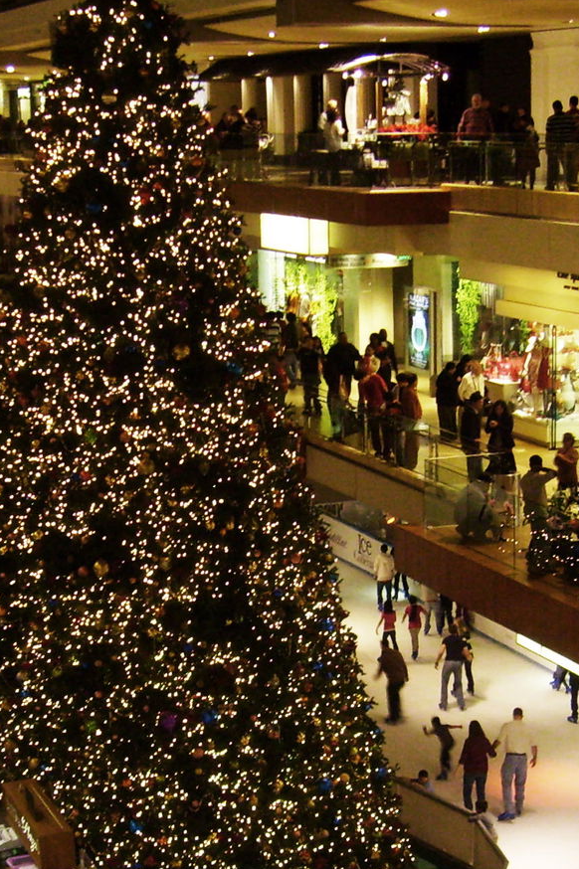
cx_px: 291
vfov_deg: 25.3
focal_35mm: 80
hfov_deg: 17.0
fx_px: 1931
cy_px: 538
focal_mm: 5.8
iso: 200
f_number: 2.8
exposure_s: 1/15
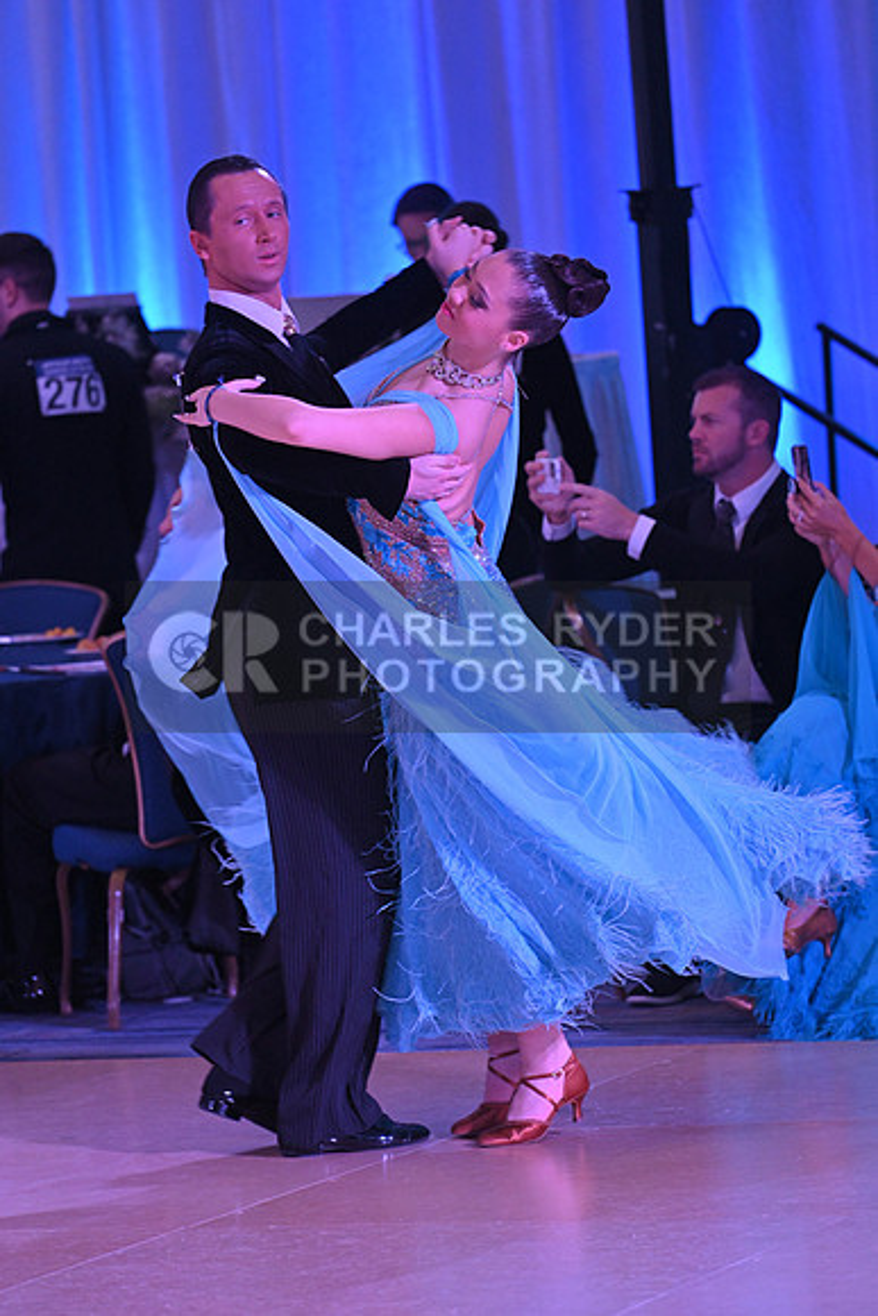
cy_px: 658
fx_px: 6946
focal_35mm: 190
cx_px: 439
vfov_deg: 10.8
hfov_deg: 7.2
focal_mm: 190
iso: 3200
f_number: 5
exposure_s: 1/320
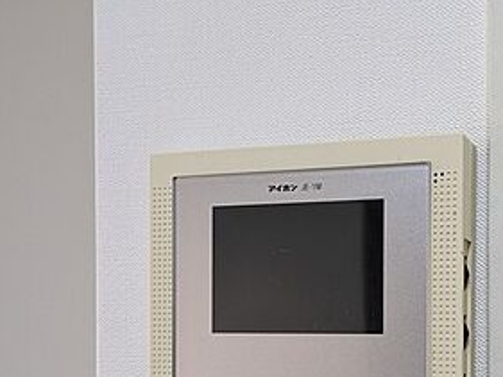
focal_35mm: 57
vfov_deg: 25.0
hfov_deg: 33.2
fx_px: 829
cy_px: 331
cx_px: 369
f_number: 1.89
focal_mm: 5.43
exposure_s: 1/30
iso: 63
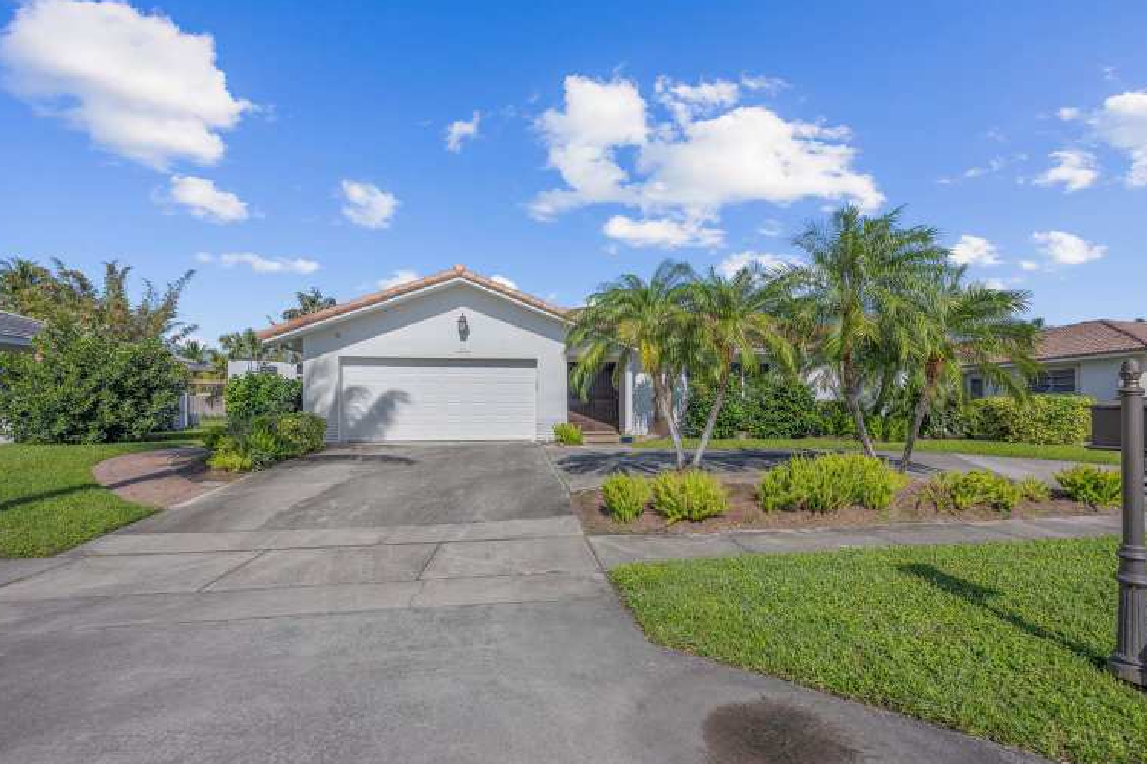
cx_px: 595
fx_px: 510
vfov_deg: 73.7
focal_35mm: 16
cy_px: 403
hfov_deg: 96.7
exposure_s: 1/1250
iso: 200
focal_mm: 15
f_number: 4
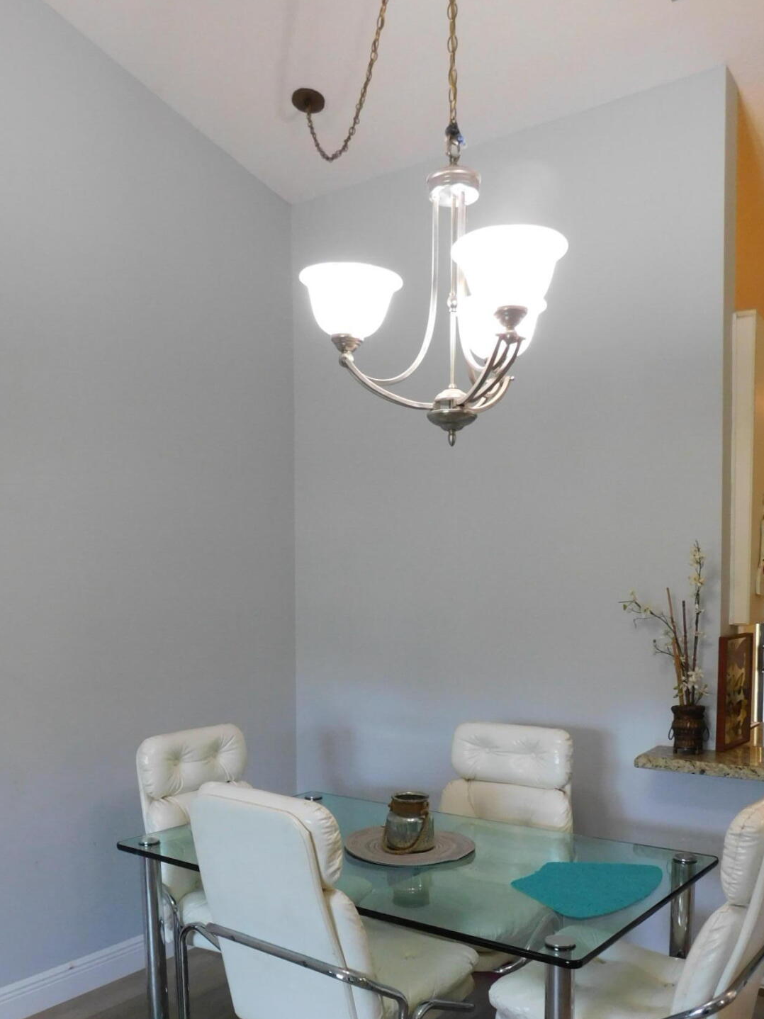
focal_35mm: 32
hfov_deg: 44.1
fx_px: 942
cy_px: 655
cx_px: 371
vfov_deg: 55.9
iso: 280
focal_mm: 4
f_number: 3
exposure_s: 1/30
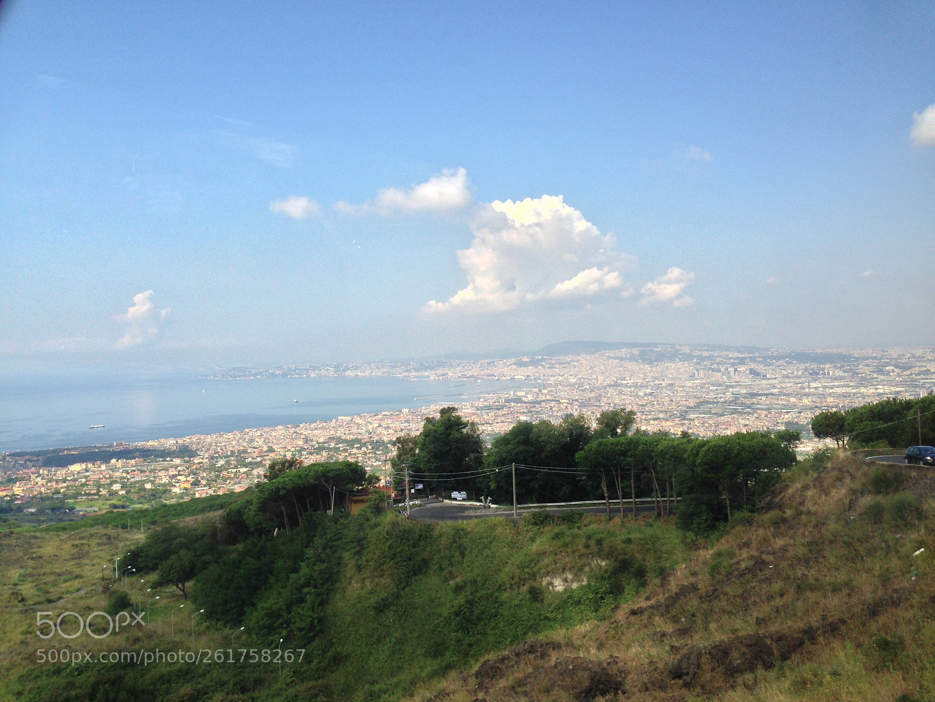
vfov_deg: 42.9
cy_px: 351
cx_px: 468
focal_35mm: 33
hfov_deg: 55.4
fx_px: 891
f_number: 2.4
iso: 50
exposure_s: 1/323
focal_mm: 4.12
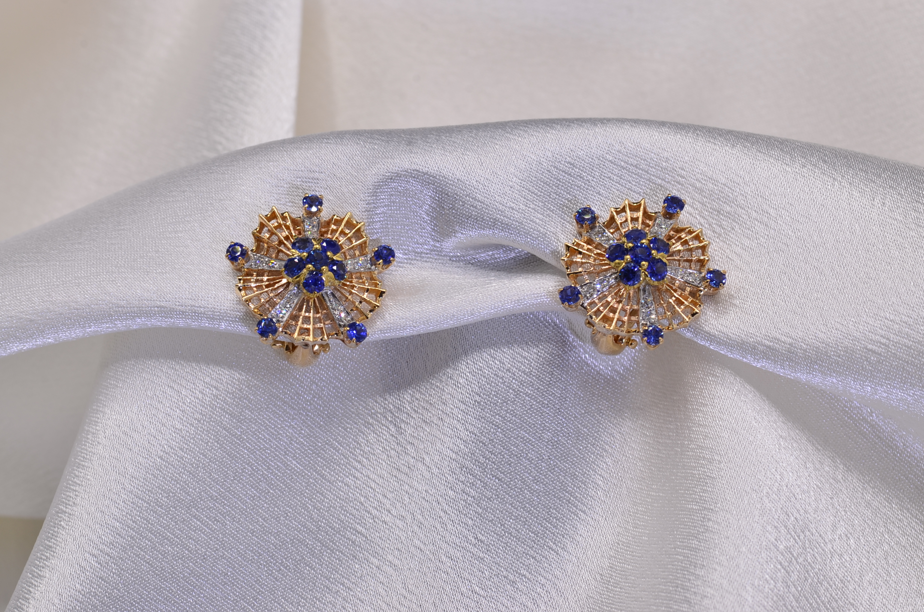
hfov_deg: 13.1
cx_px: 462
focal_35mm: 158
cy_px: 306
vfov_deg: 8.7
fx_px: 4034
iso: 100
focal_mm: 105
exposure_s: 1/40
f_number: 16
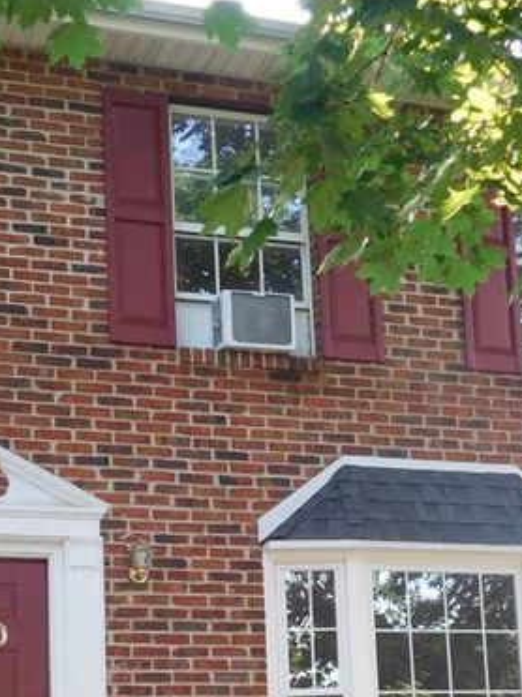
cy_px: 621
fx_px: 1448
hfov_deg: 20.4
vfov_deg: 26.2
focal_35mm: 72
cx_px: 253
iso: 125
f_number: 3.6
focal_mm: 7.1
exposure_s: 1/50
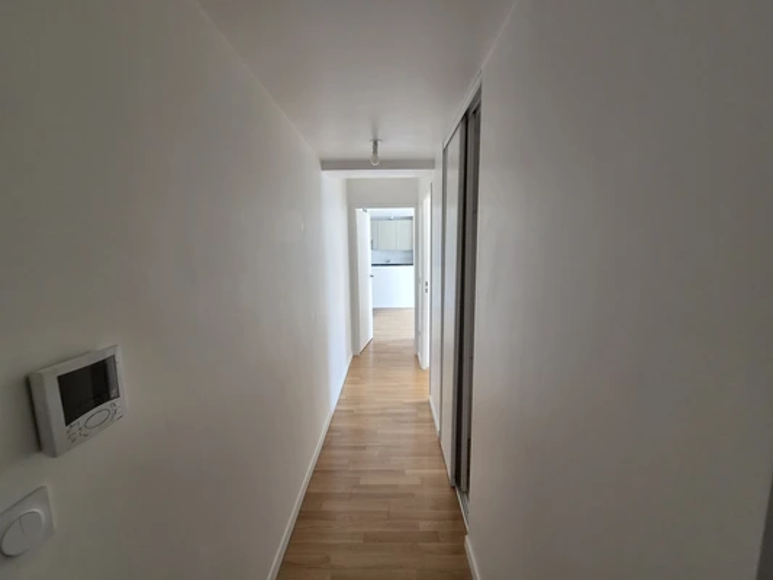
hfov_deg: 106.2
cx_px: 386
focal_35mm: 13
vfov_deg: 89.9
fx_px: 290
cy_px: 290
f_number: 2.2
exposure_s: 1/359
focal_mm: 2.2
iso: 80
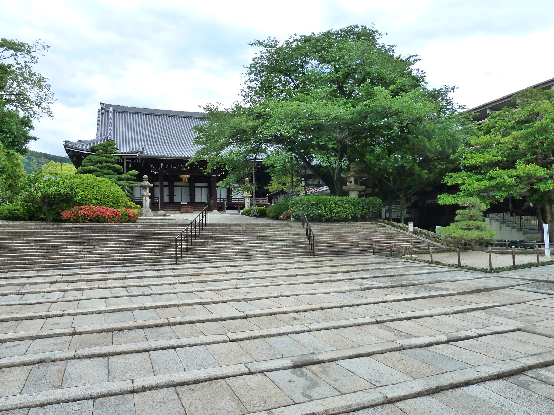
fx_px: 400
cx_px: 277
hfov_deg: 69.4
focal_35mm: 25
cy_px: 208
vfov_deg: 54.9
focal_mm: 4.1
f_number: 4
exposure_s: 1/320
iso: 200
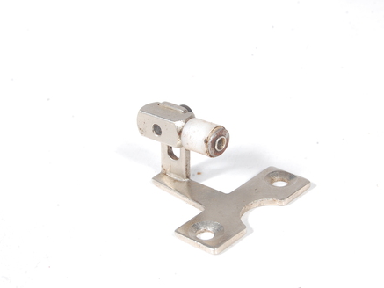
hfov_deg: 21.6
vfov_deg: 16.3
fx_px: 1005
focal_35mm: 91
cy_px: 143
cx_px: 203
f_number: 14
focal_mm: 55
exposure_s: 1/125
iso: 200
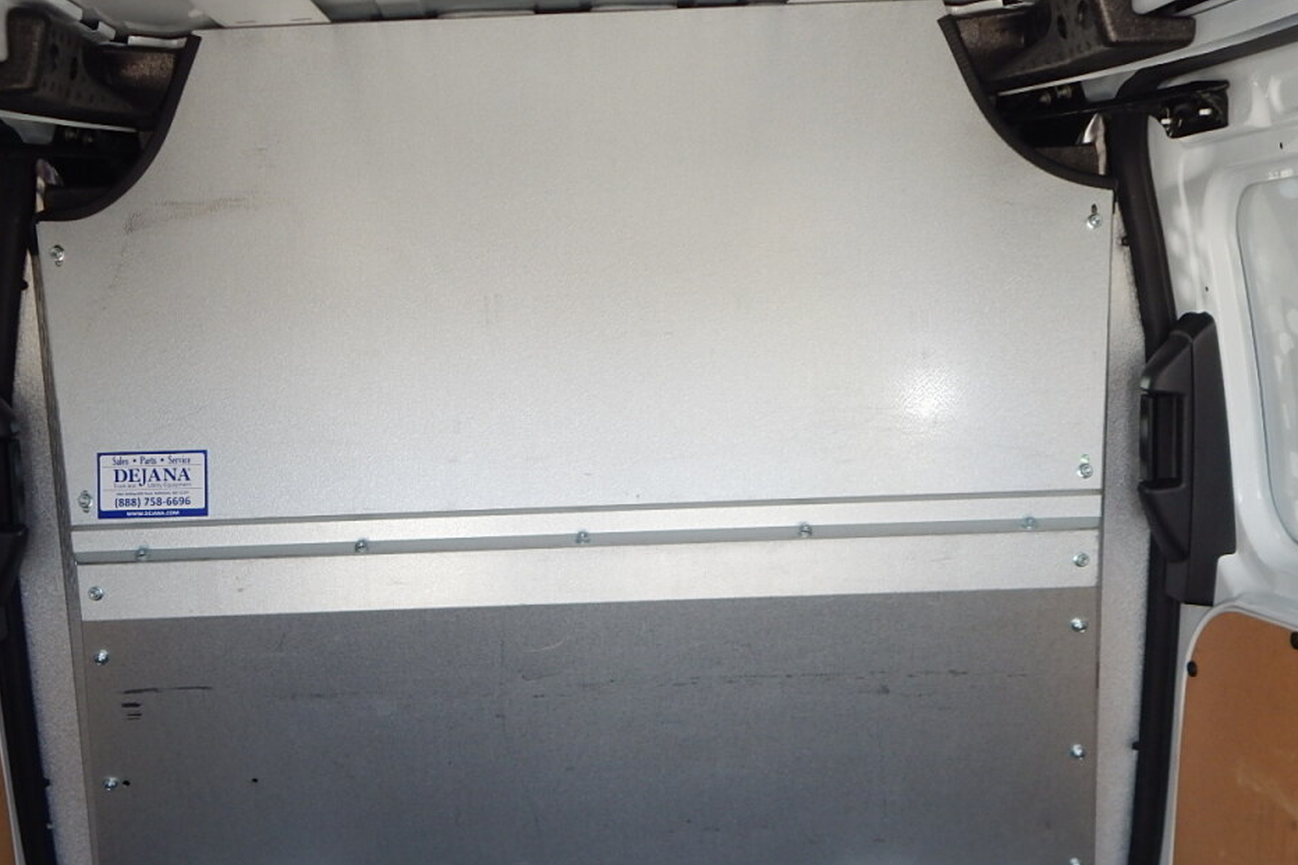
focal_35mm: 40
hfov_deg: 48.1
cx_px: 500
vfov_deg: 33.1
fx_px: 1442
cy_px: 566
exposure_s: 1/100
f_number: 3.2
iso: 125
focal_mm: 5.1
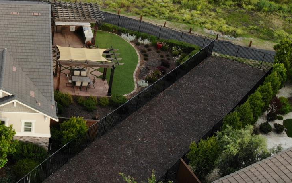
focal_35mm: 52
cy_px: 63
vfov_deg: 24.8
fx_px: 414
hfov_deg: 35.1
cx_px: -3
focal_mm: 4.5
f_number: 2.8
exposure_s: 1/216
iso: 100
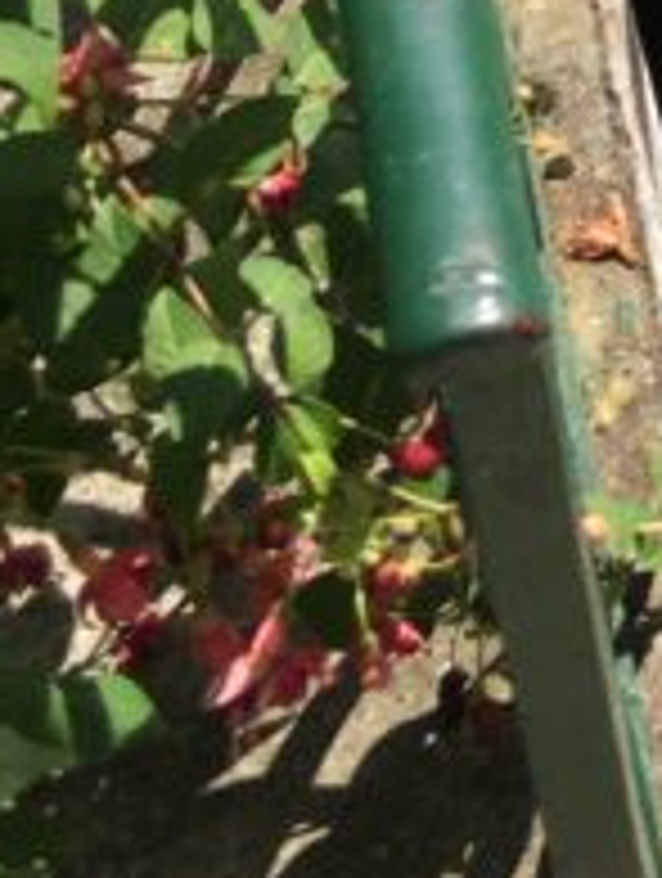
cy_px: -892
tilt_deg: -32.3
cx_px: 1684
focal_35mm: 152
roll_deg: -0.3
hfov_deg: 8.7
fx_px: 3863
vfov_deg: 11.6
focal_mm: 4.15
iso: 25
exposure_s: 1/916
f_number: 2.2
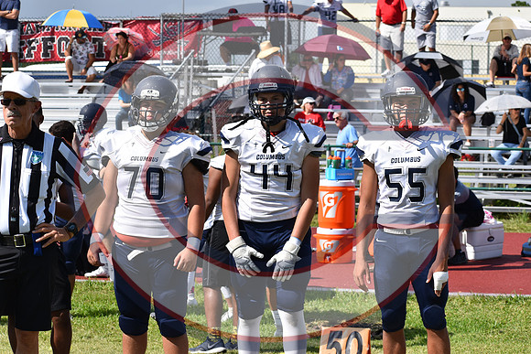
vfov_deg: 13.0
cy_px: 177
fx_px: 1549
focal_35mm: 105
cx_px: 266
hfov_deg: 19.5
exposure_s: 1/800
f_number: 7.1
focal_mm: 70
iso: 200
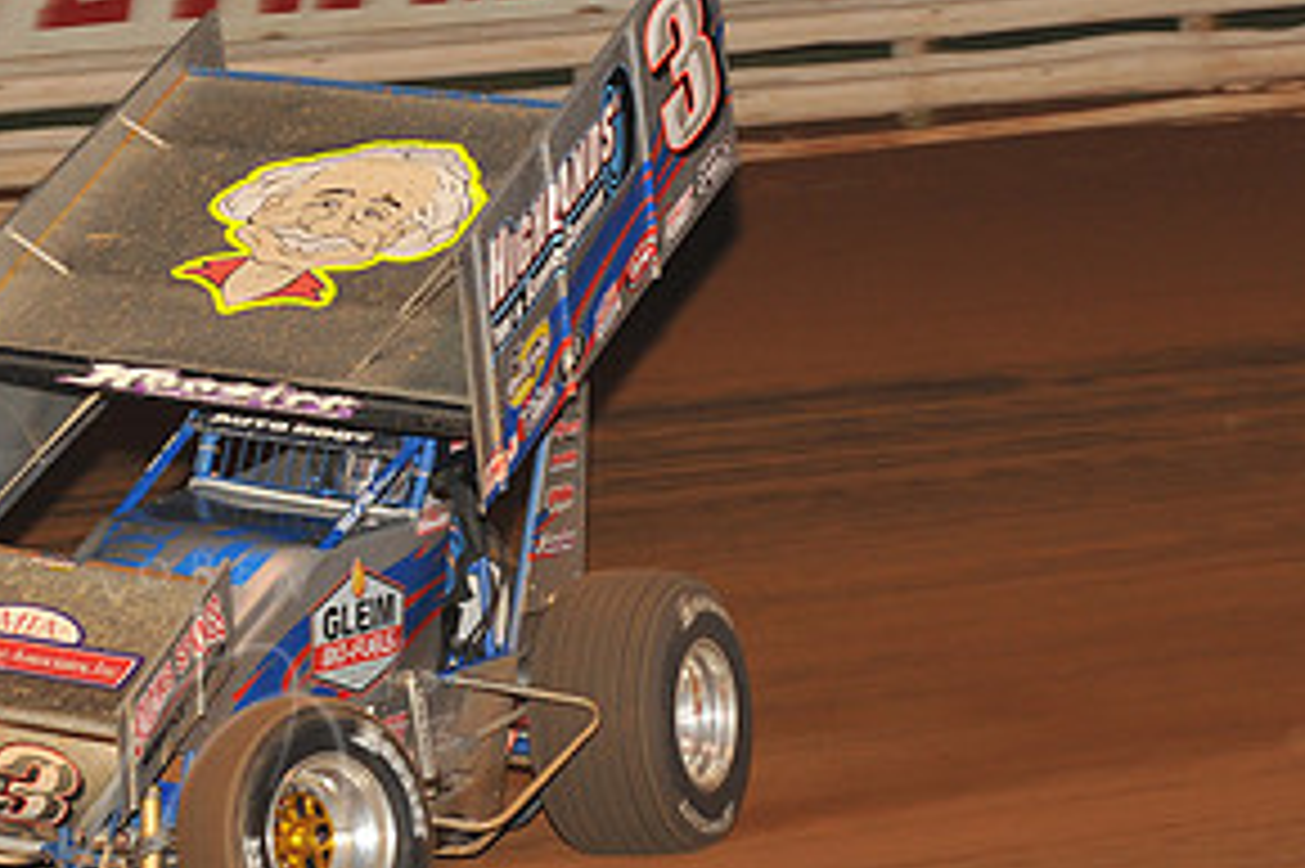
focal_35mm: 184
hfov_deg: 11.1
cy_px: 409
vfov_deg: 7.5
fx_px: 6666
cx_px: 202
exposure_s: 1/320
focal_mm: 92
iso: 1000
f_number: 6.3
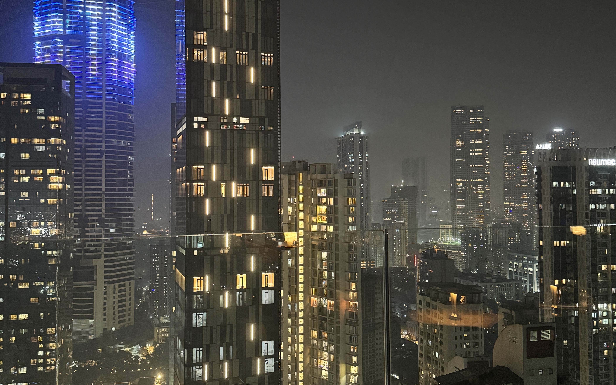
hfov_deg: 70.4
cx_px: 314
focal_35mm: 26
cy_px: 229
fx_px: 436
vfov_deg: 47.4
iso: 1250
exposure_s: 1/25
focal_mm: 6.86
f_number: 1.78
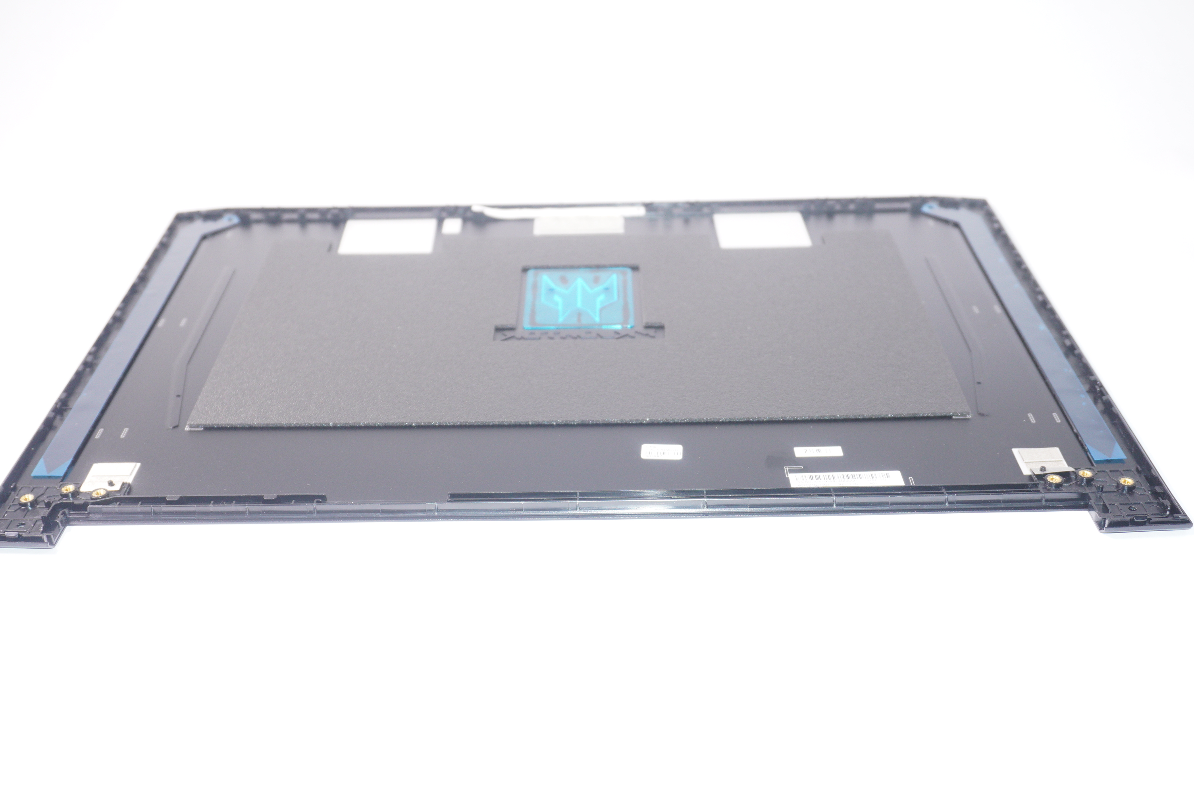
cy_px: 397
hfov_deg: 48.0
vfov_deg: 33.0
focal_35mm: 40
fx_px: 1342
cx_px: 597
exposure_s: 1/160
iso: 500
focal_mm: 27
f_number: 5.6
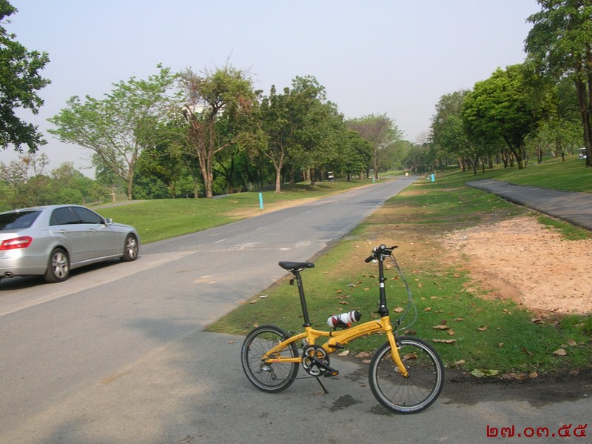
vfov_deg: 40.7
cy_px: 222
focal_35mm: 35
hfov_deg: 52.7
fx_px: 598
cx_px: 296
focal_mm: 5.8
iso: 50
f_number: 5.6
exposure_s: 1/155
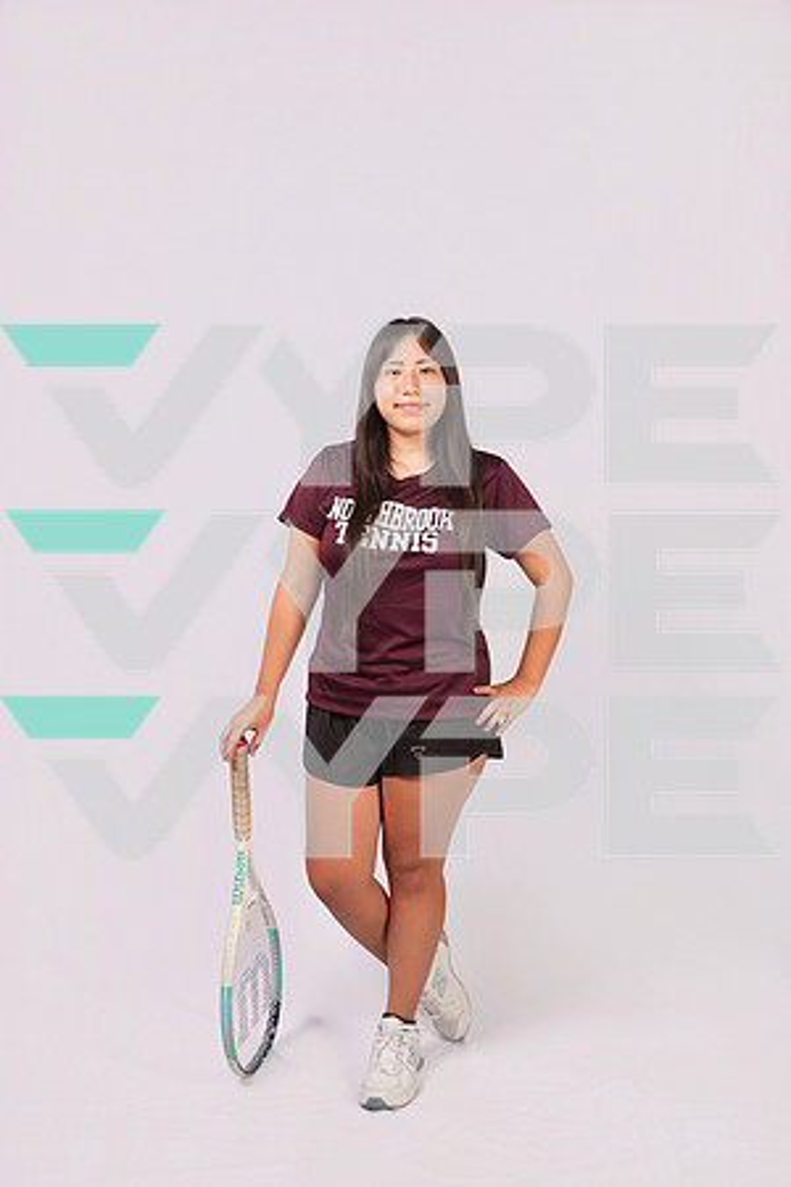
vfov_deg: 55.8
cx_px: 396
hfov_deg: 38.9
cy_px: 594
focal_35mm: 34
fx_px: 1120
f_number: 5.6
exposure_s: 1/125
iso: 160
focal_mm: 34
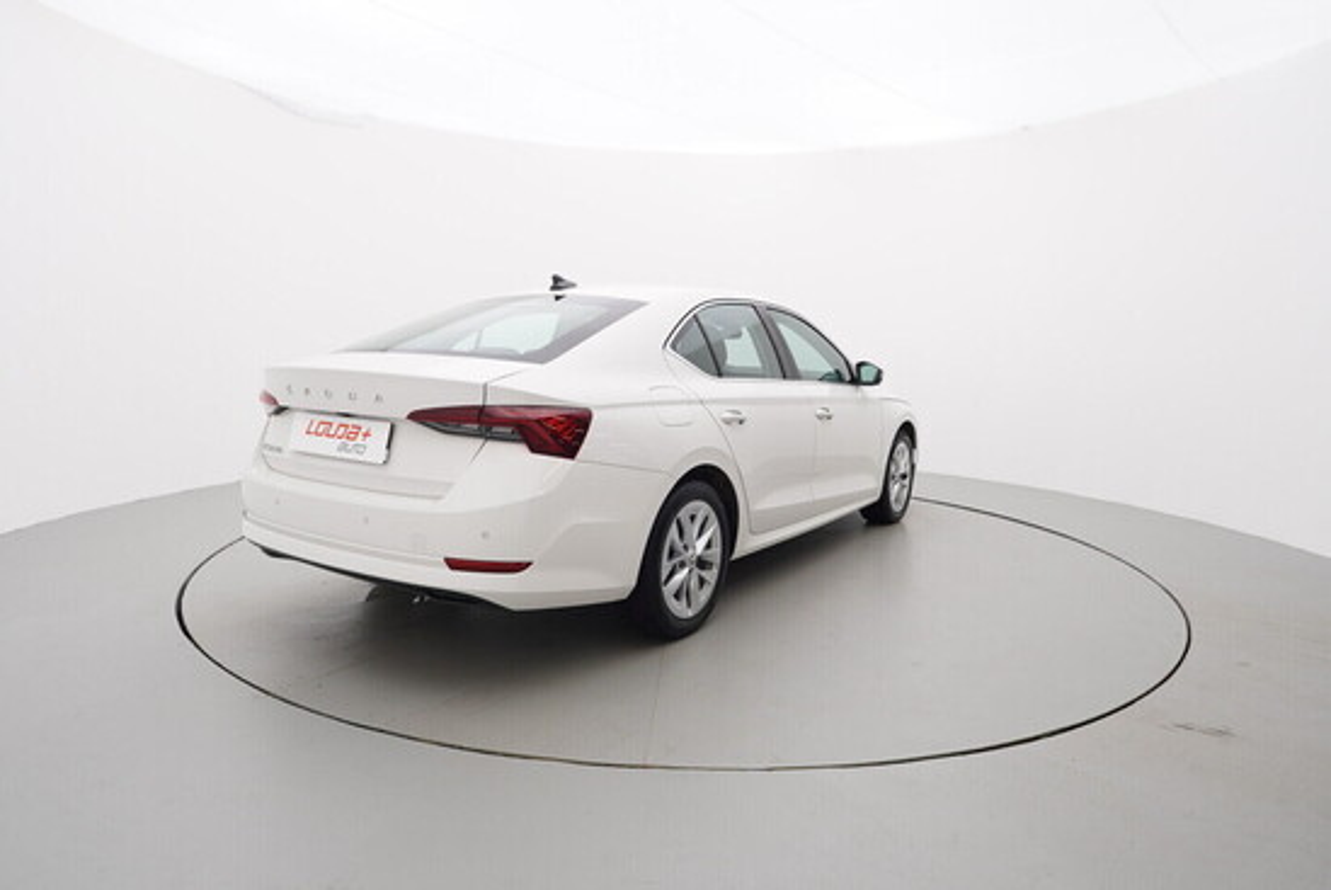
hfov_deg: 77.3
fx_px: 833
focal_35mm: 22
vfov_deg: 56.2
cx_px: 666
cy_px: 445
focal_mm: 15
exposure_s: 1/80
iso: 200
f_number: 5.6
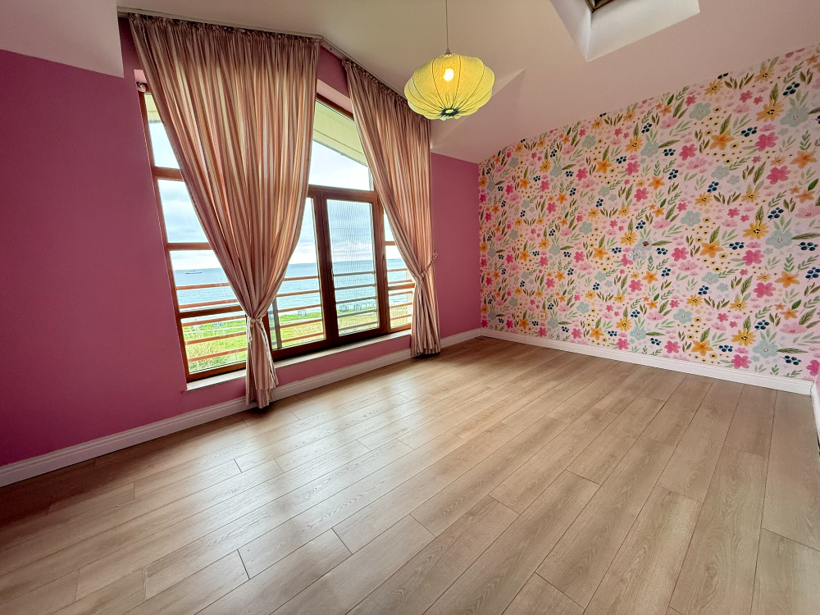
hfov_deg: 102.1
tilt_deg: -8.4
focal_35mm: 14
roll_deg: +3.0
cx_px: 410
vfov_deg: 85.7
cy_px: 308
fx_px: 332
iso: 400
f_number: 2.2
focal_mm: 2.22
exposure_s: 1/60
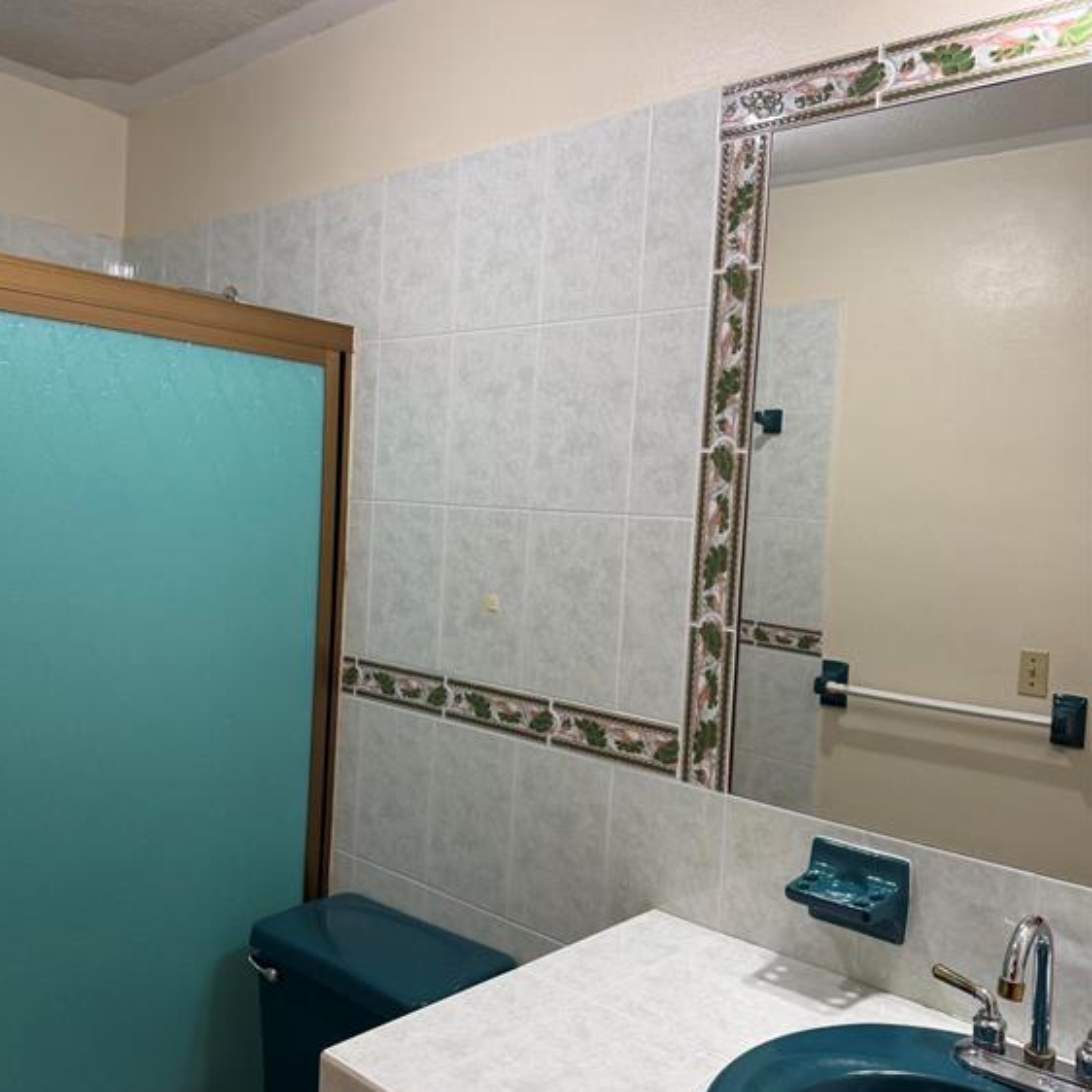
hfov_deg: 55.6
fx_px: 1035
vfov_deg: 55.6
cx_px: 536
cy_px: 556
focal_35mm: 29
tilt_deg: -3.2
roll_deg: -3.2
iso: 160
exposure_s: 1/120
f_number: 1.78
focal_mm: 6.76
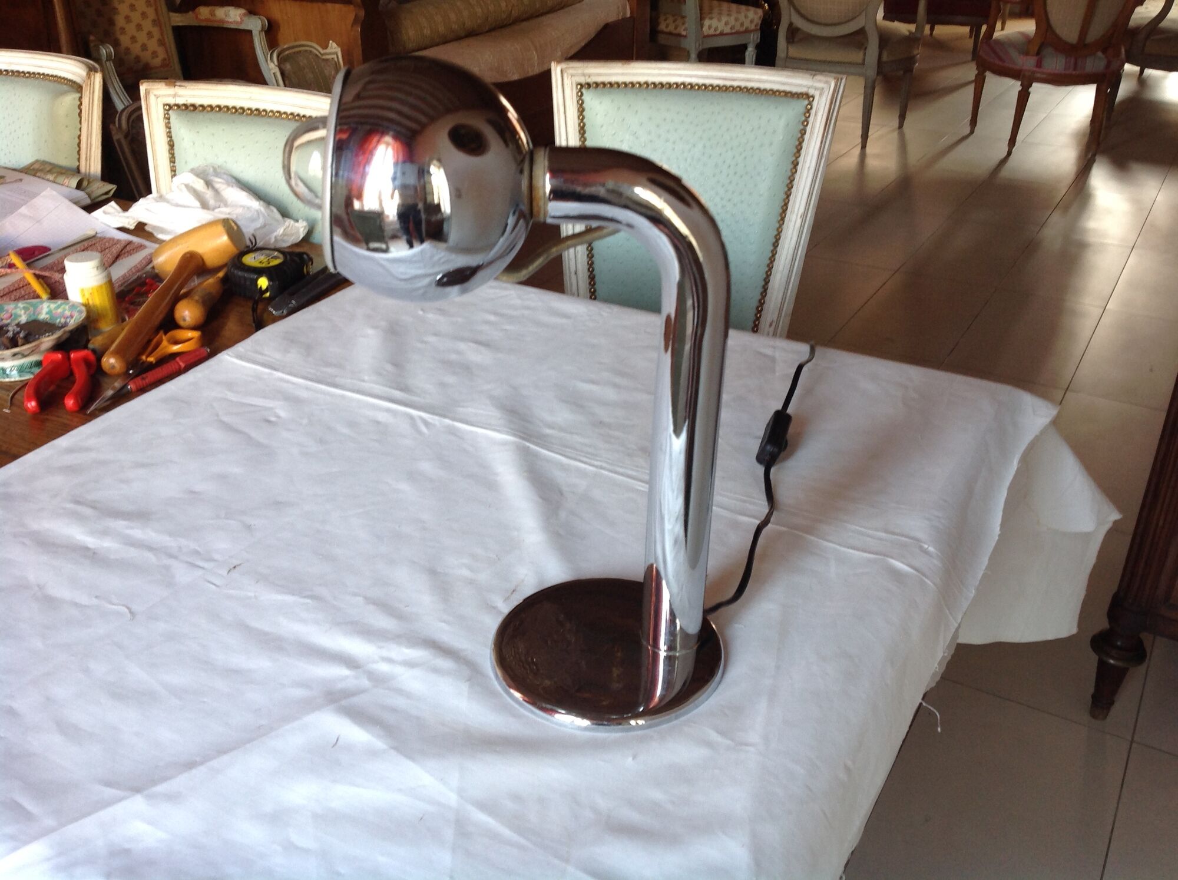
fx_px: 1189
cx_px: 589
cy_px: 440
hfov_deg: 52.7
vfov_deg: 40.6
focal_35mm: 35
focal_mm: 4.28
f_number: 2.4
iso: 50
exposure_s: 1/15
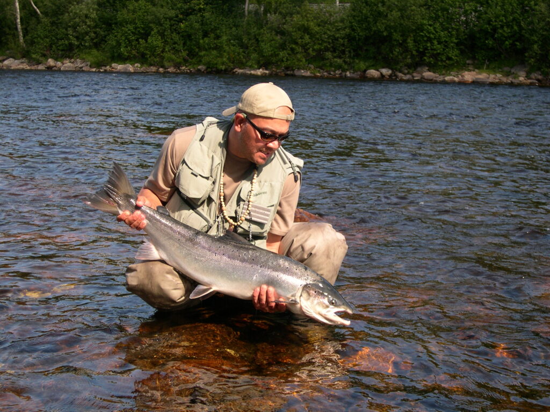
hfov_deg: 31.2
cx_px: 275
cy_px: 206
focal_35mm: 62
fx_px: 985
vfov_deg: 23.7
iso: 100
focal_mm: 13.2
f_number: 3.5
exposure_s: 1/393
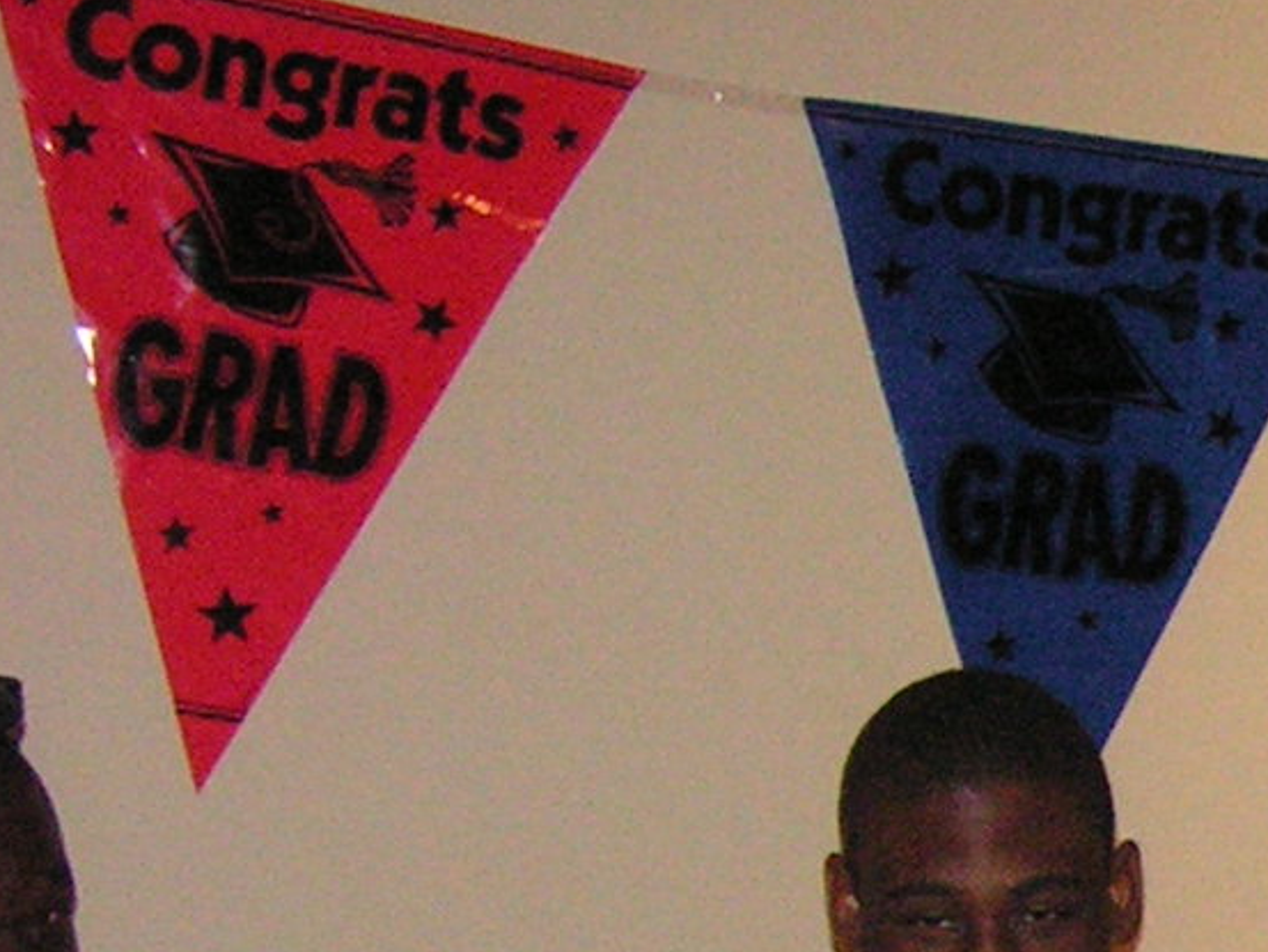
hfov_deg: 11.9
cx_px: 2064
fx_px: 5716
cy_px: 1422
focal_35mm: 156
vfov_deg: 9.3
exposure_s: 1/40
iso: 200
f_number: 2.8
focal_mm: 6.3
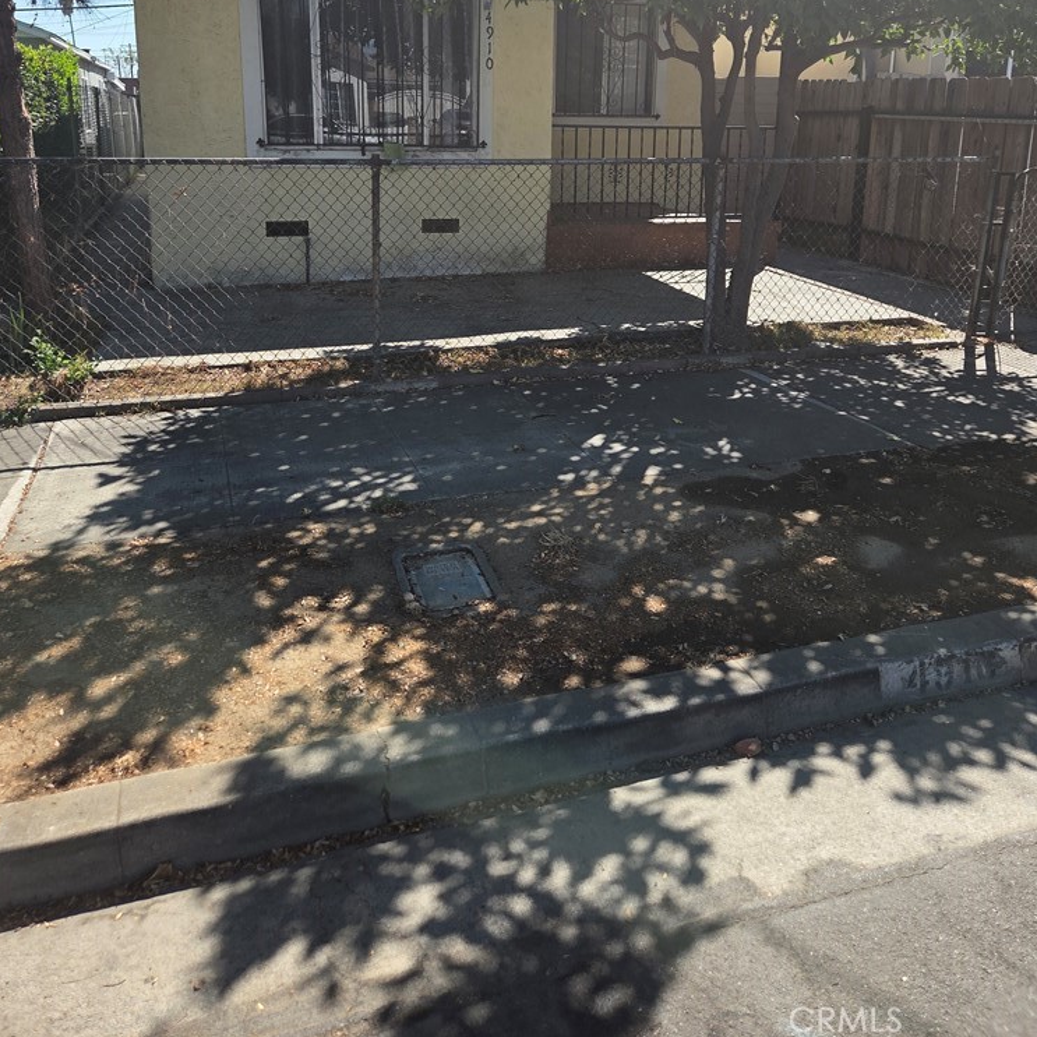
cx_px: 525
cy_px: 325
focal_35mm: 28
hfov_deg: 57.3
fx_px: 949
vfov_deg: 55.8
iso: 80
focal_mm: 5.4
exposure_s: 1/2524
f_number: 1.8
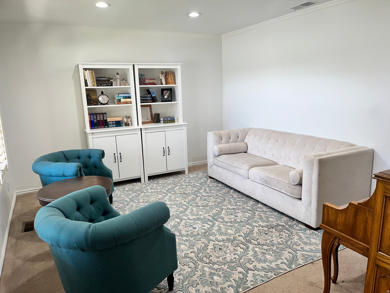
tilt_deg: -12.2
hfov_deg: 67.3
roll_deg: +1.6
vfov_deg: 53.1
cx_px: 195
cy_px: 146
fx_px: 293
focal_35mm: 26
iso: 64
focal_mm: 5.1
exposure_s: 1/120
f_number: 1.6
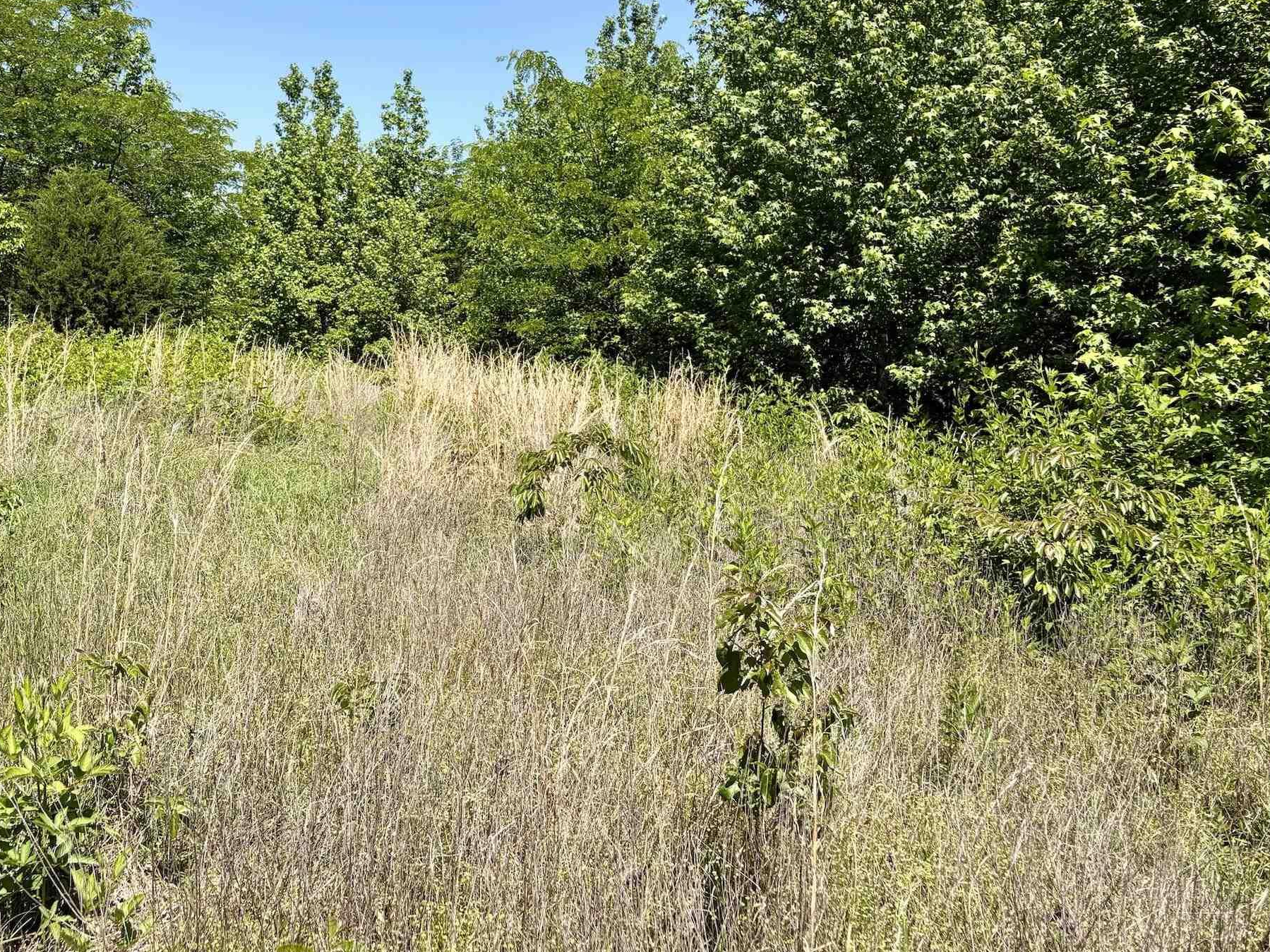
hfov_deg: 49.4
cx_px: 444
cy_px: 299
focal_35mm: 37
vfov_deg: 38.1
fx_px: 1357
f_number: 1.6
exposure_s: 1/2075
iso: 50
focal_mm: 5.96
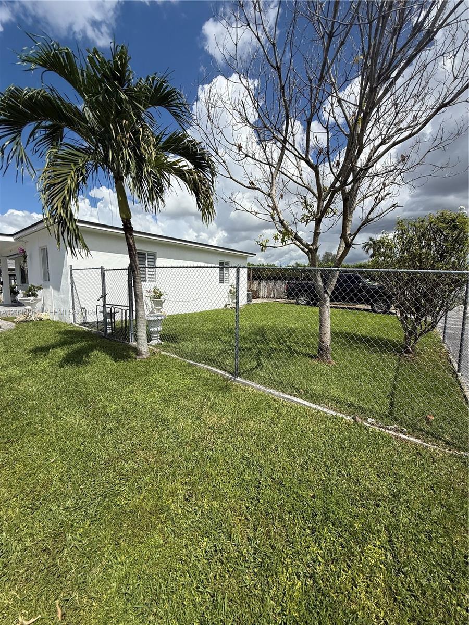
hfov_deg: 85.7
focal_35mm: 14
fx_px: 253
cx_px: 234
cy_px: 312
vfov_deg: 102.1
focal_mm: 2.22
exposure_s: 1/4149
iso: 50
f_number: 2.2
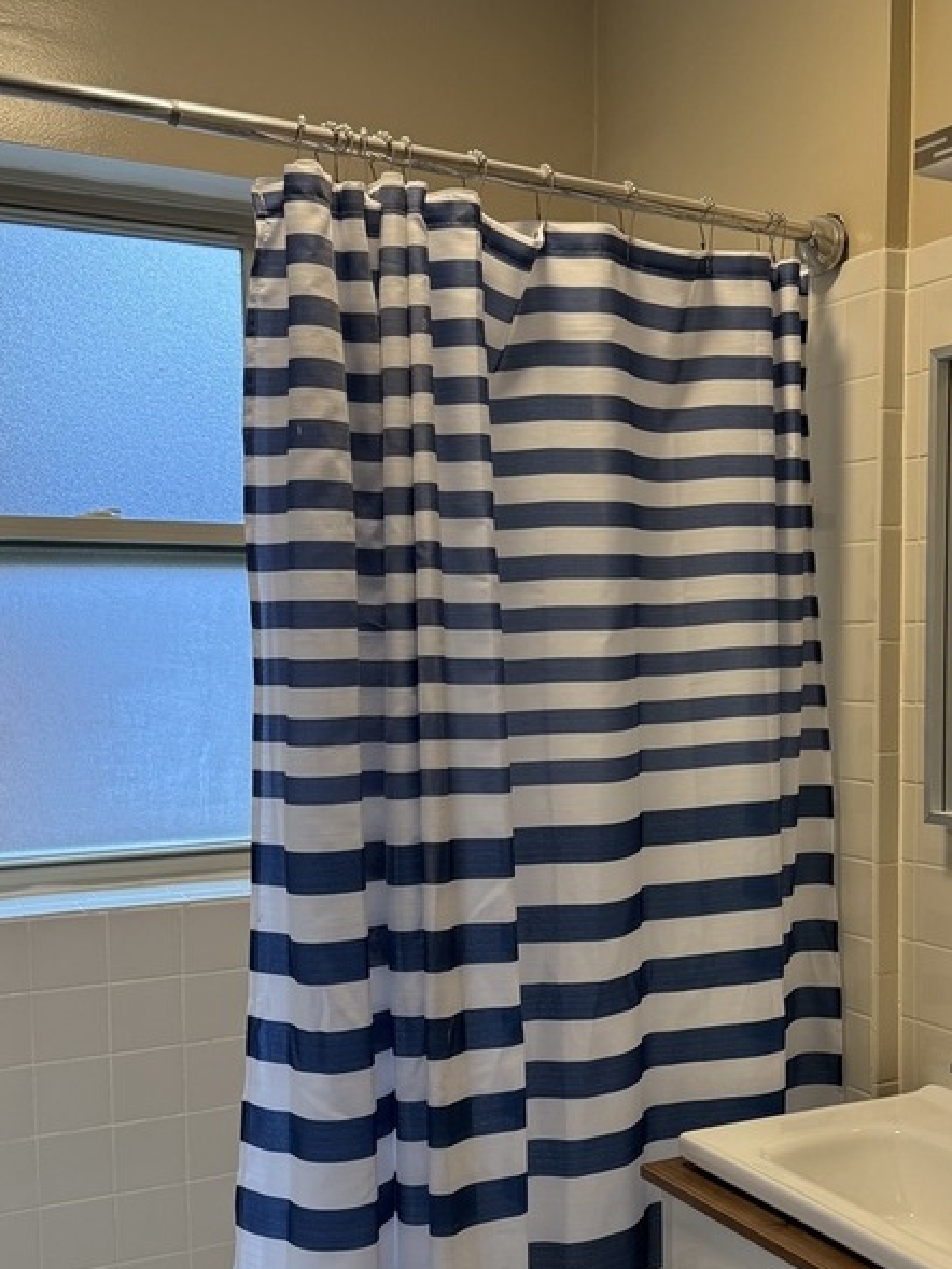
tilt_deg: -3.6
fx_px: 1613
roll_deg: +0.1
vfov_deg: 42.7
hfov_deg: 32.3
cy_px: 782
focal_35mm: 44
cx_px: 709
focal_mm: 6.76
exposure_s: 1/144
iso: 200
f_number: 1.78
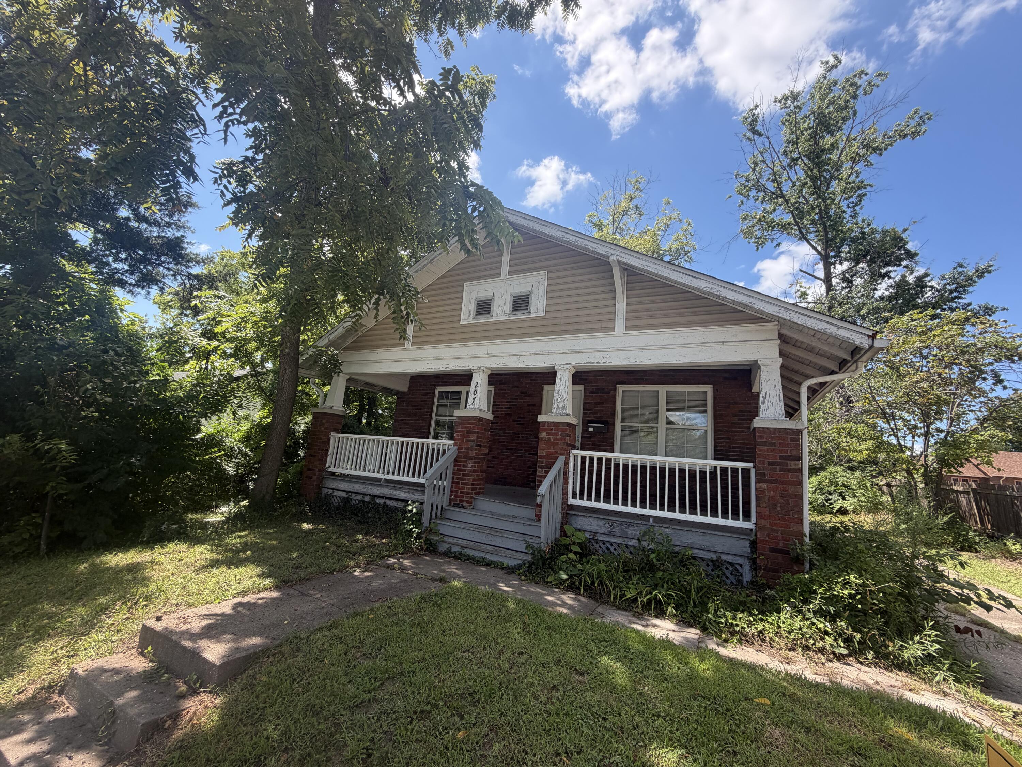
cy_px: 384
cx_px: 511
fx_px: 413
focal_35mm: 14
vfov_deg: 85.7
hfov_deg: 102.1
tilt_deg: +11.8
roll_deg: -5.6
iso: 40
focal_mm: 2.22
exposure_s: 1/535
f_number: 2.2
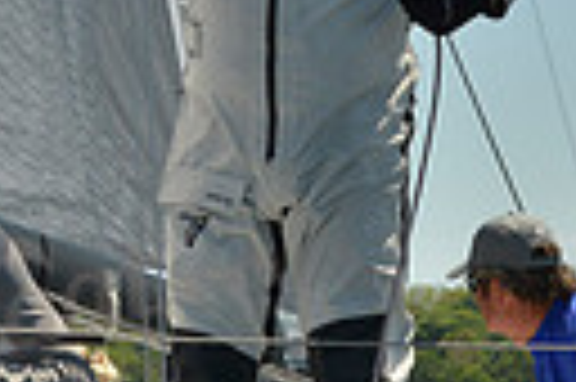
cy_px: 501
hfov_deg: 6.5
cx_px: 518
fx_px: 5066
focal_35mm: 317
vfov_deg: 4.3
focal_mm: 70
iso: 280
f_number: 8
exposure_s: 1/1600
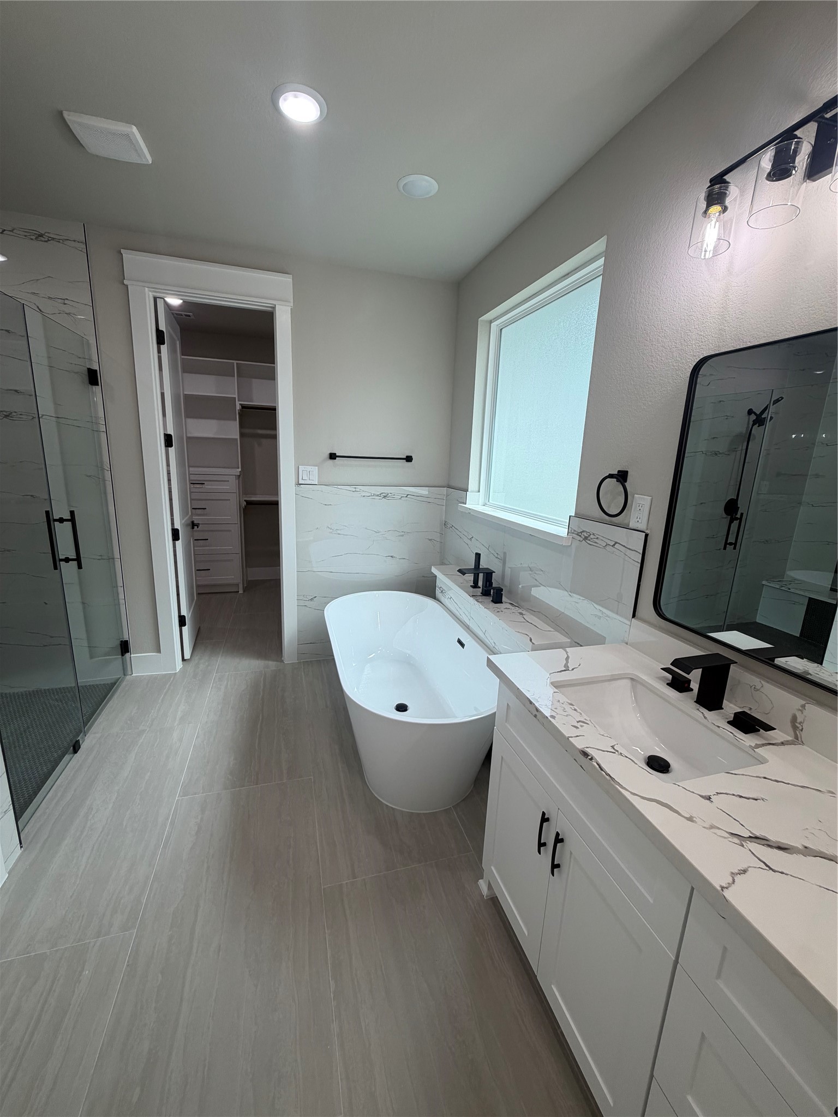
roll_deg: -2.1
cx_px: 419
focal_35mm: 14
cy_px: 558
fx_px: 452
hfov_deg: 85.7
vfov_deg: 102.1
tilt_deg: -12.5
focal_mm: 2.22
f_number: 2.2
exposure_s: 1/120
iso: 80
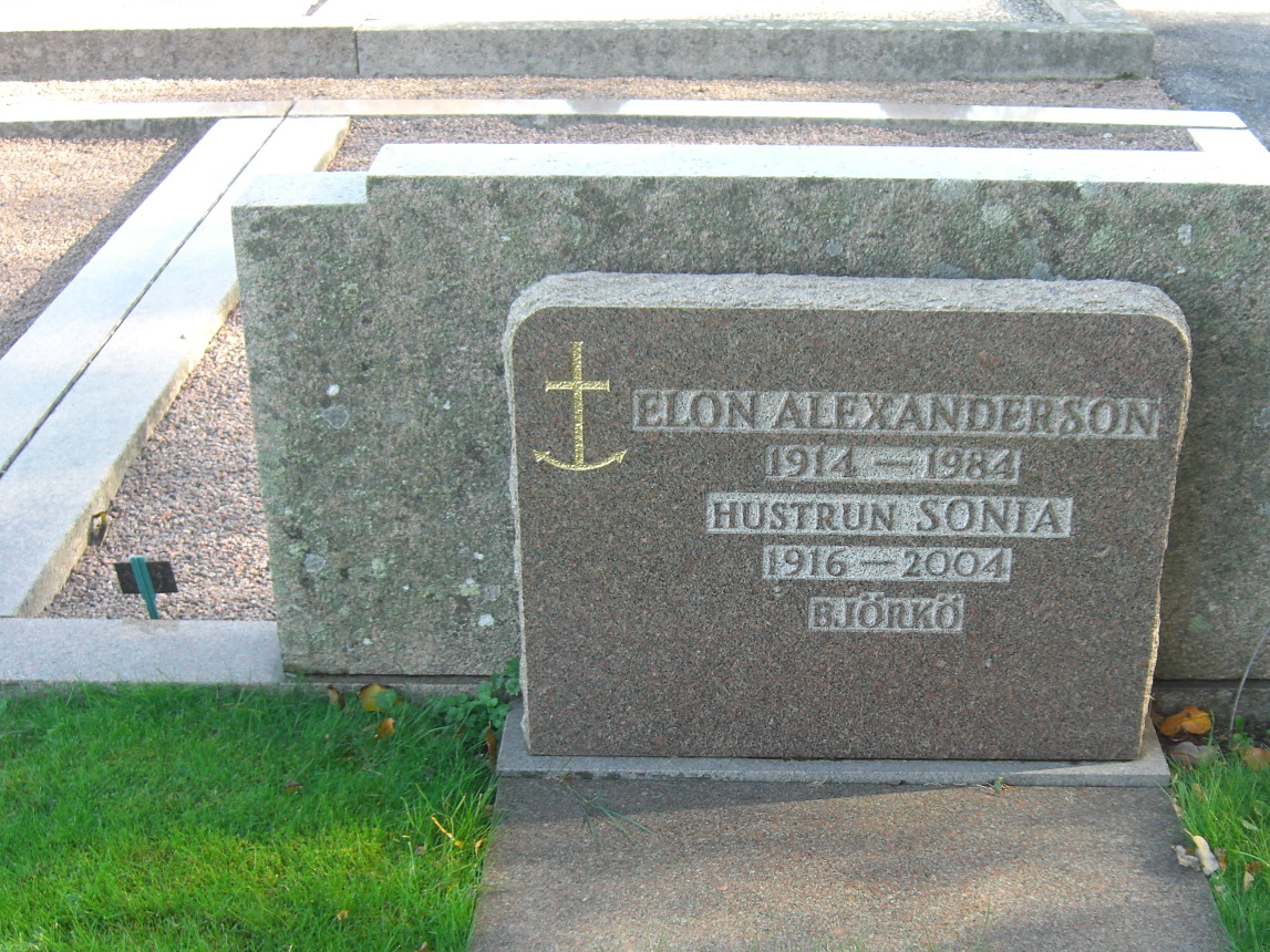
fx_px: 1944
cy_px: 641
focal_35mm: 53
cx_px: 781
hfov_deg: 36.0
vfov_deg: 27.3
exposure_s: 1/100
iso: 100
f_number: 2.8
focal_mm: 7.9
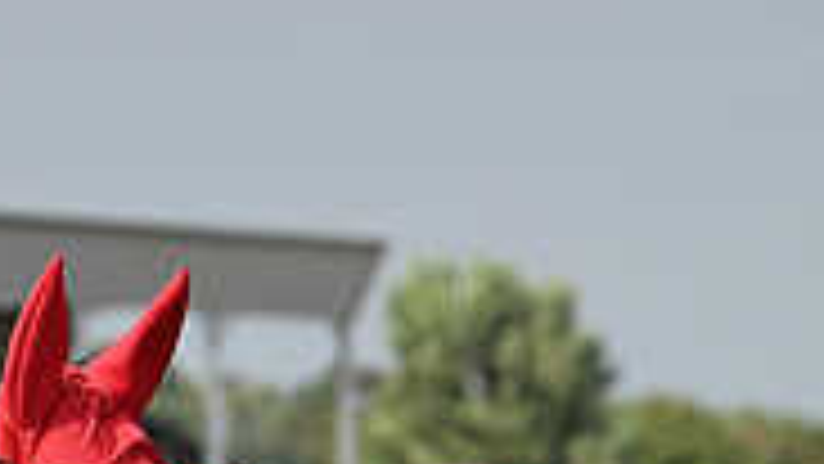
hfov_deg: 3.8
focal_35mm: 566
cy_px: 606
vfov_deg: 2.1
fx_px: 12368
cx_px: -450
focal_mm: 170
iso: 400
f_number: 5.6
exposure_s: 1/1600
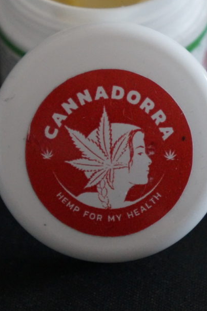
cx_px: 96
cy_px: 84
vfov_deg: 13.1
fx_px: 1355
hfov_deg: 8.7
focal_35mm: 157
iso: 3200
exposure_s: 1/80
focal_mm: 55
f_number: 5.6
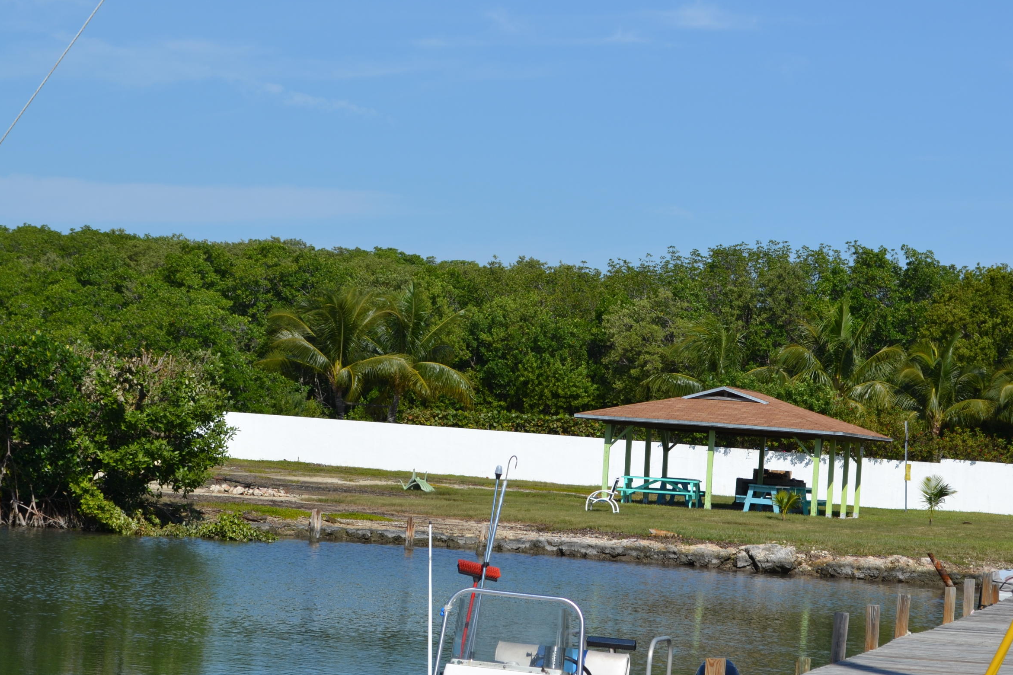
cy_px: 320
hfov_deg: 19.3
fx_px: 2972
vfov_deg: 13.0
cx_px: 557
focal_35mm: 106
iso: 100
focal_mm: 55
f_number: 9
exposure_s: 1/320
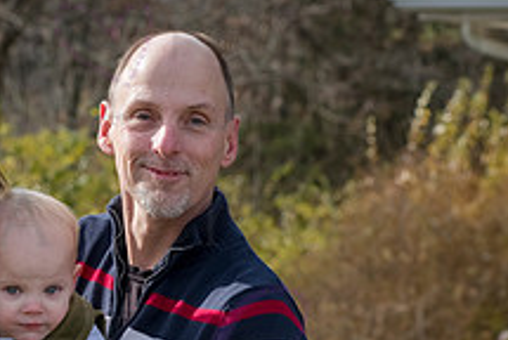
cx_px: 116
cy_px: 334
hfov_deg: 8.3
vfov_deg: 5.5
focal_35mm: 248
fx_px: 3504
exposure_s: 1/500
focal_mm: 92
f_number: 8
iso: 400
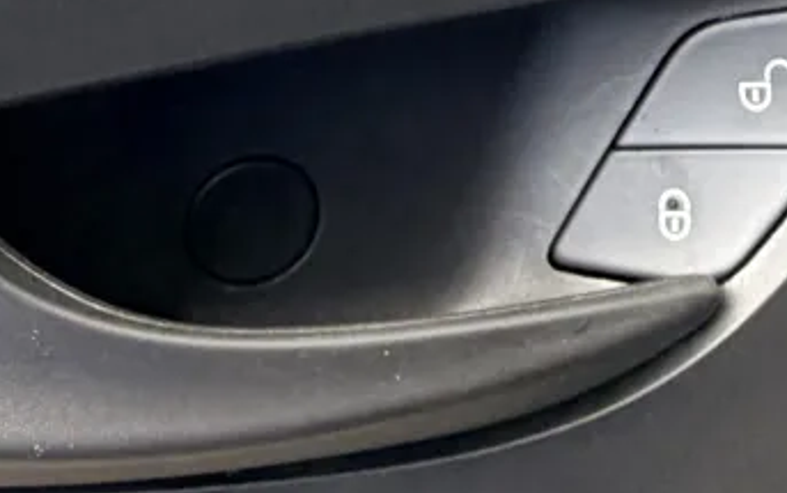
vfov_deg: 14.7
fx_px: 1782
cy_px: -238
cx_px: 541
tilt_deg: -25.7
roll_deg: +3.8
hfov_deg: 24.8
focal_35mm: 83
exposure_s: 1/121
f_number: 2.2
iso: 125
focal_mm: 2.22
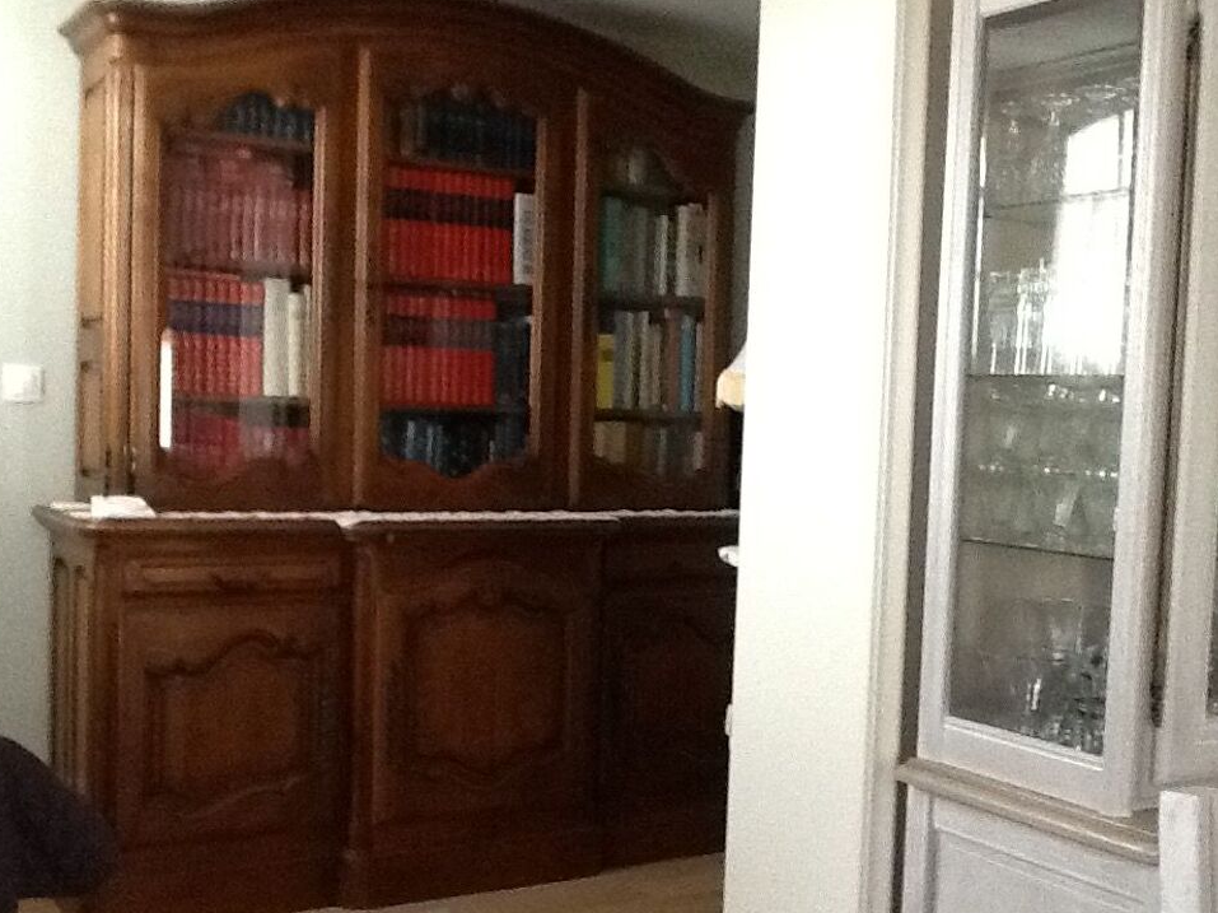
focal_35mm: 46
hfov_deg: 41.3
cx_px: 598
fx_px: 1618
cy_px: 474
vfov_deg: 31.5
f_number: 2.4
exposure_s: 1/30
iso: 320
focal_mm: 2.03
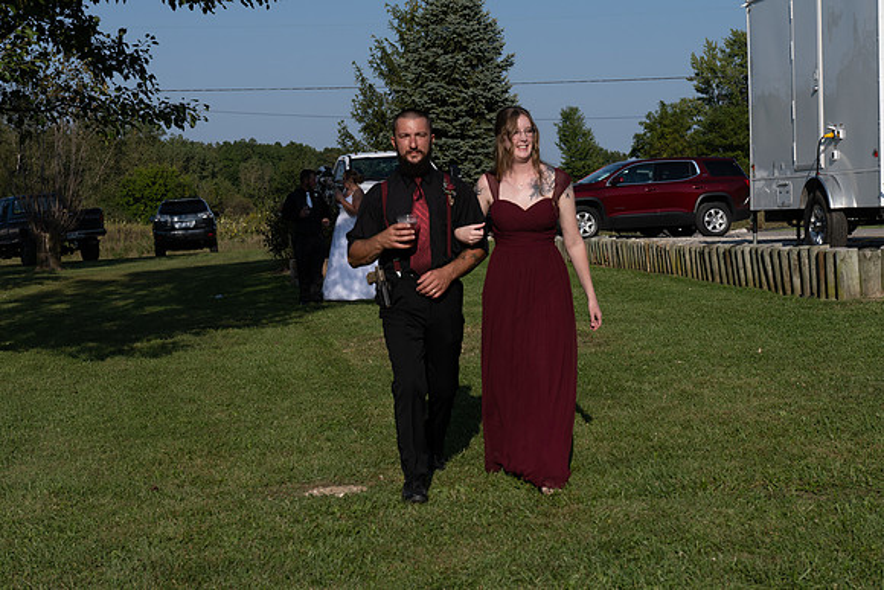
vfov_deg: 20.6
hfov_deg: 30.5
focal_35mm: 66
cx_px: 442
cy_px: 295
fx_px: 1621
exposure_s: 1/1250
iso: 250
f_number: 7.1
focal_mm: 66
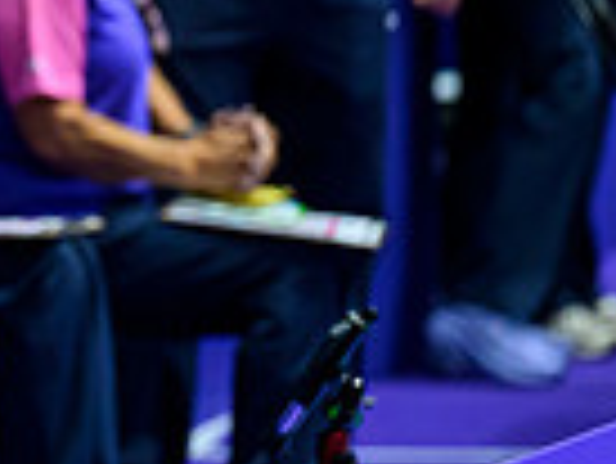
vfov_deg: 2.1
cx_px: -477
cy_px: 38
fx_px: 12343
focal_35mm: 693
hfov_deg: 2.8
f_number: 3.2
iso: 4000
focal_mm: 170
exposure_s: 1/1250
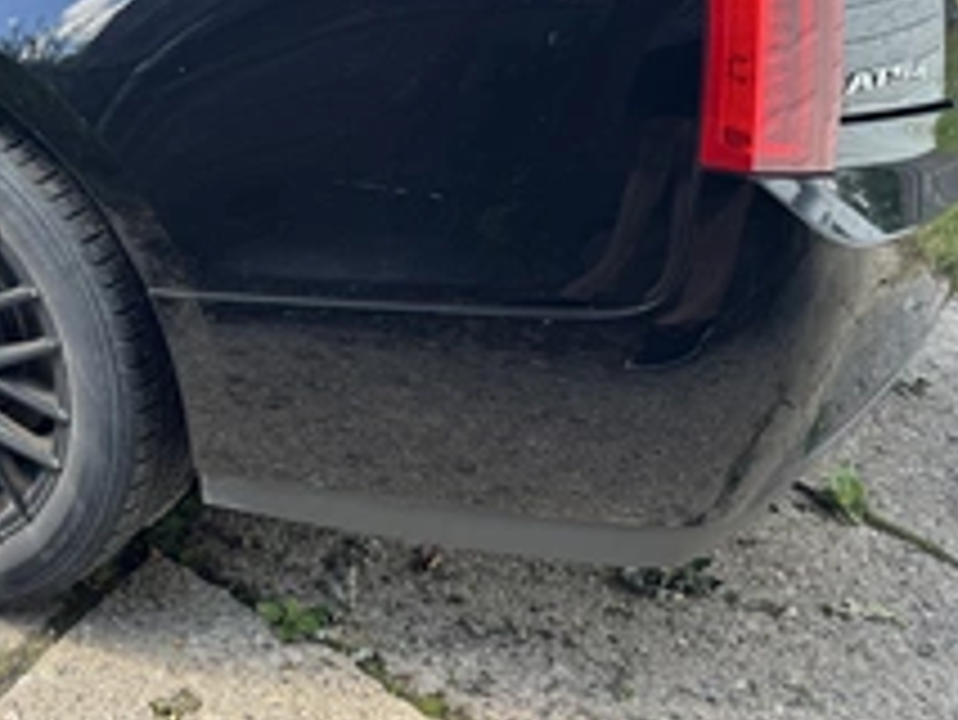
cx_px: 81
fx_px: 1246
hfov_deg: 38.9
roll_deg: -2.7
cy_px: 126
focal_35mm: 45
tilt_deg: -17.8
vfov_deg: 31.2
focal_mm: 6.76
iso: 64
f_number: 1.78
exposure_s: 1/250
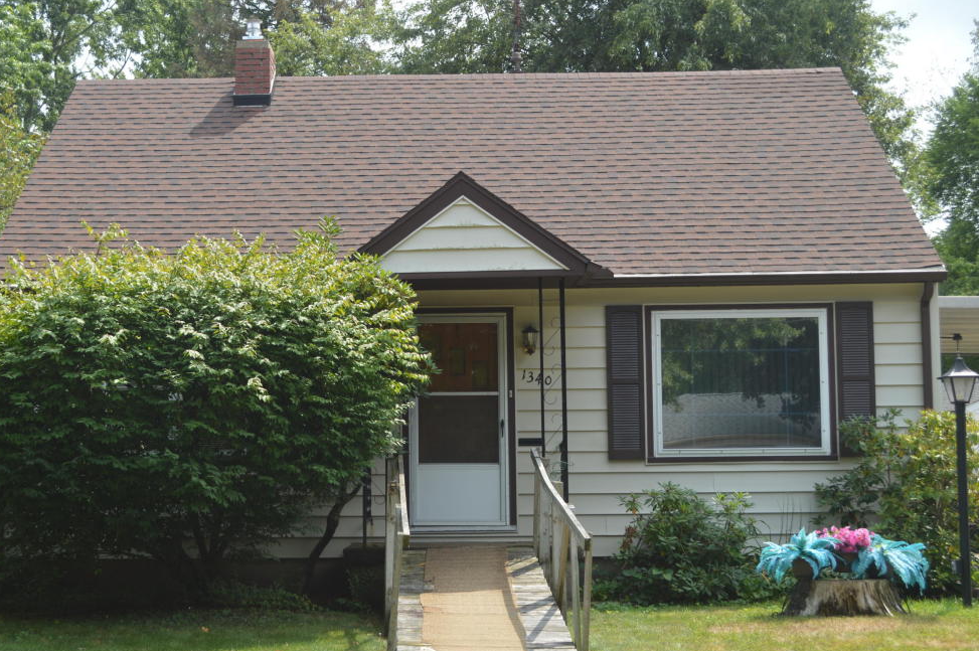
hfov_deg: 35.0
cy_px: 368
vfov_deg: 23.7
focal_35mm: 57
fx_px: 1549
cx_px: 409
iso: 100
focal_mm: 32
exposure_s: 1/160
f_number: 6.3
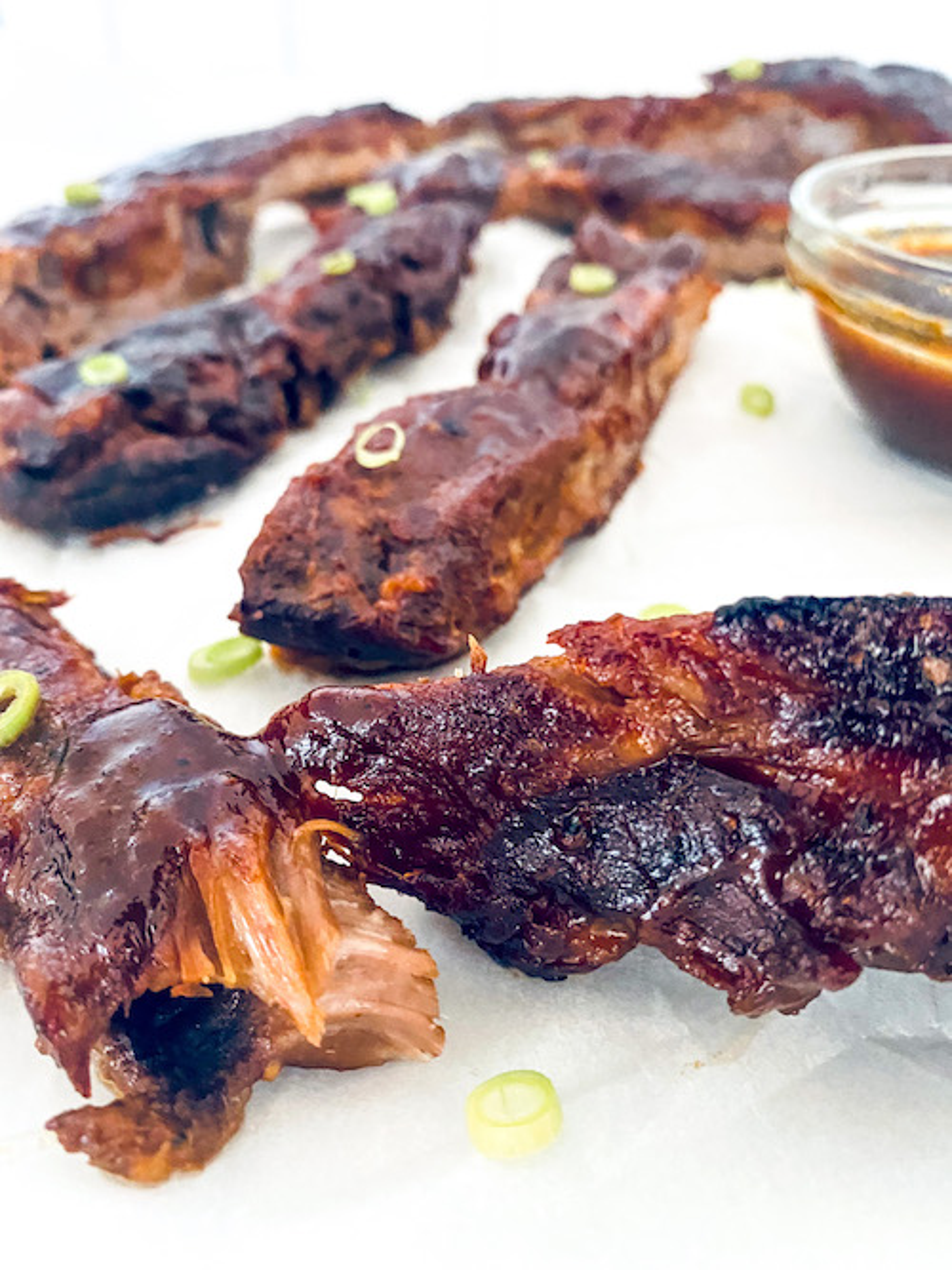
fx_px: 954
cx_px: 476
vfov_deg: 67.3
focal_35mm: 26
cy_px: 635
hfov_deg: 53.0
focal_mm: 4.25
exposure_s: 1/40
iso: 500
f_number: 1.8
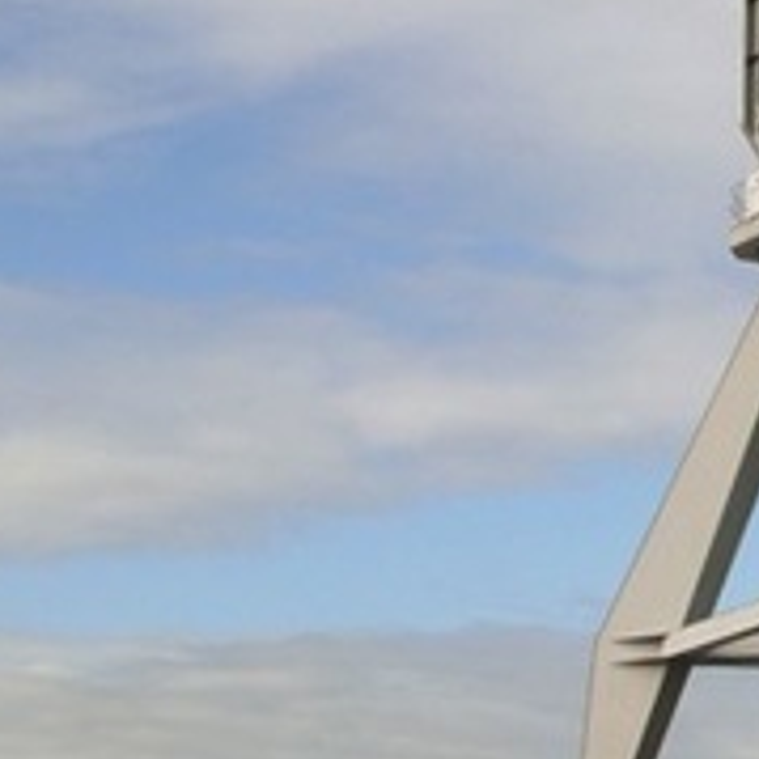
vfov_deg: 14.3
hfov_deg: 13.3
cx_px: 1225
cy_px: 335
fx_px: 3026
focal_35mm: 122
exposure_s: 1/200
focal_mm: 6.3
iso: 64
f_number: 7.9
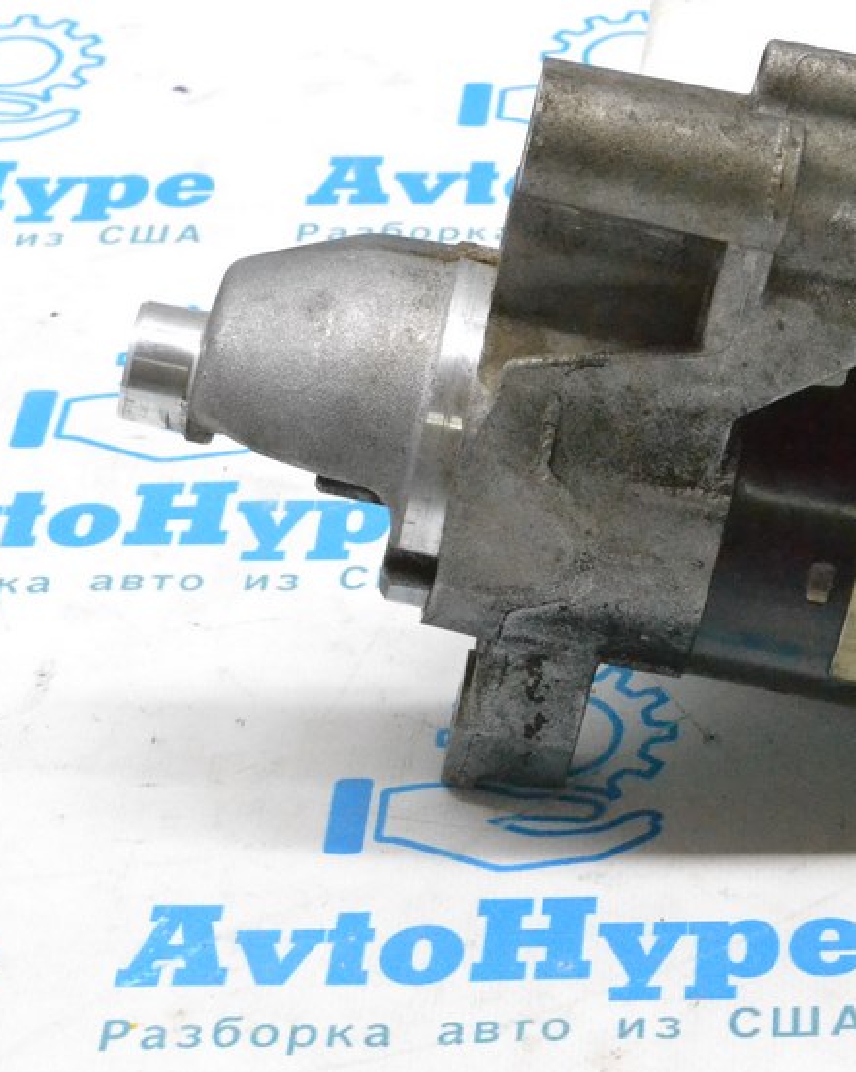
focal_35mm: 115
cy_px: 475
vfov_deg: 16.7
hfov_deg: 13.2
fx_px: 3645
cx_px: 903
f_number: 13
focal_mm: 44
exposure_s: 1/100
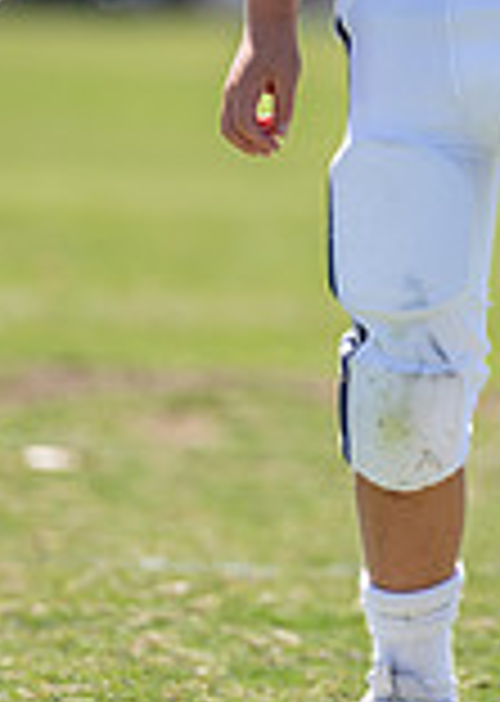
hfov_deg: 1.6
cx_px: 589
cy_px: -227
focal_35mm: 884
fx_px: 17619
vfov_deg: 2.3
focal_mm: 200
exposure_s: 1/1250
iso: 100
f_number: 2.8
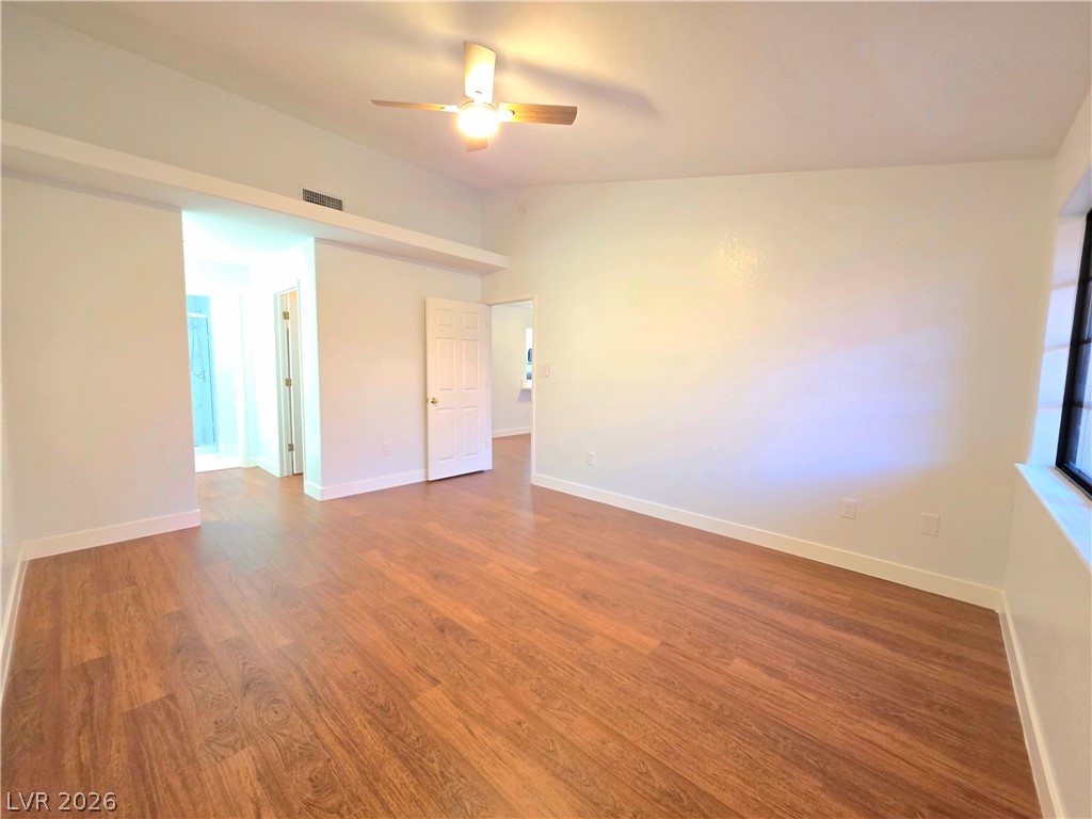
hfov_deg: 106.2
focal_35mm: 13
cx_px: 546
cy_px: 410
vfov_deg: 89.9
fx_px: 410
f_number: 1.9
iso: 500
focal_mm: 2.2
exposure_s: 1/60.2
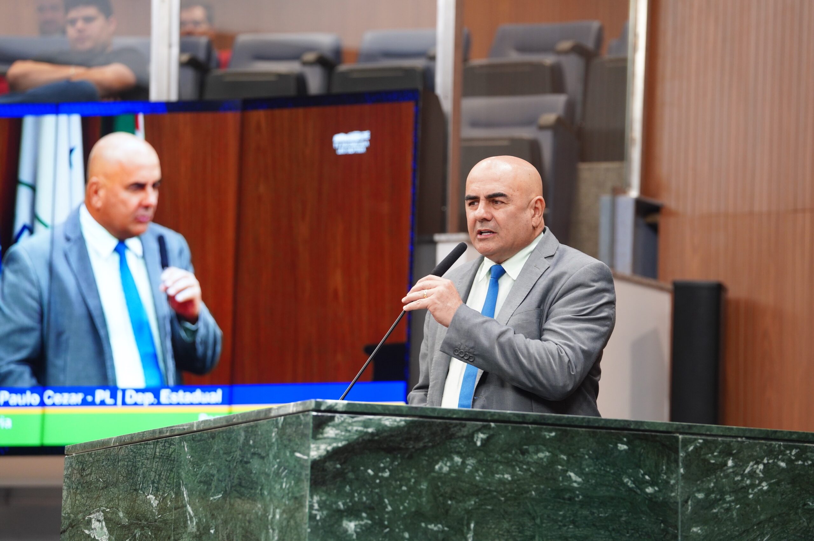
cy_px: 270
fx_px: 3773
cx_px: 407
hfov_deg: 12.3
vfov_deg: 8.2
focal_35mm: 167
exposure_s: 1/125
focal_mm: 167
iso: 1250
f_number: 4
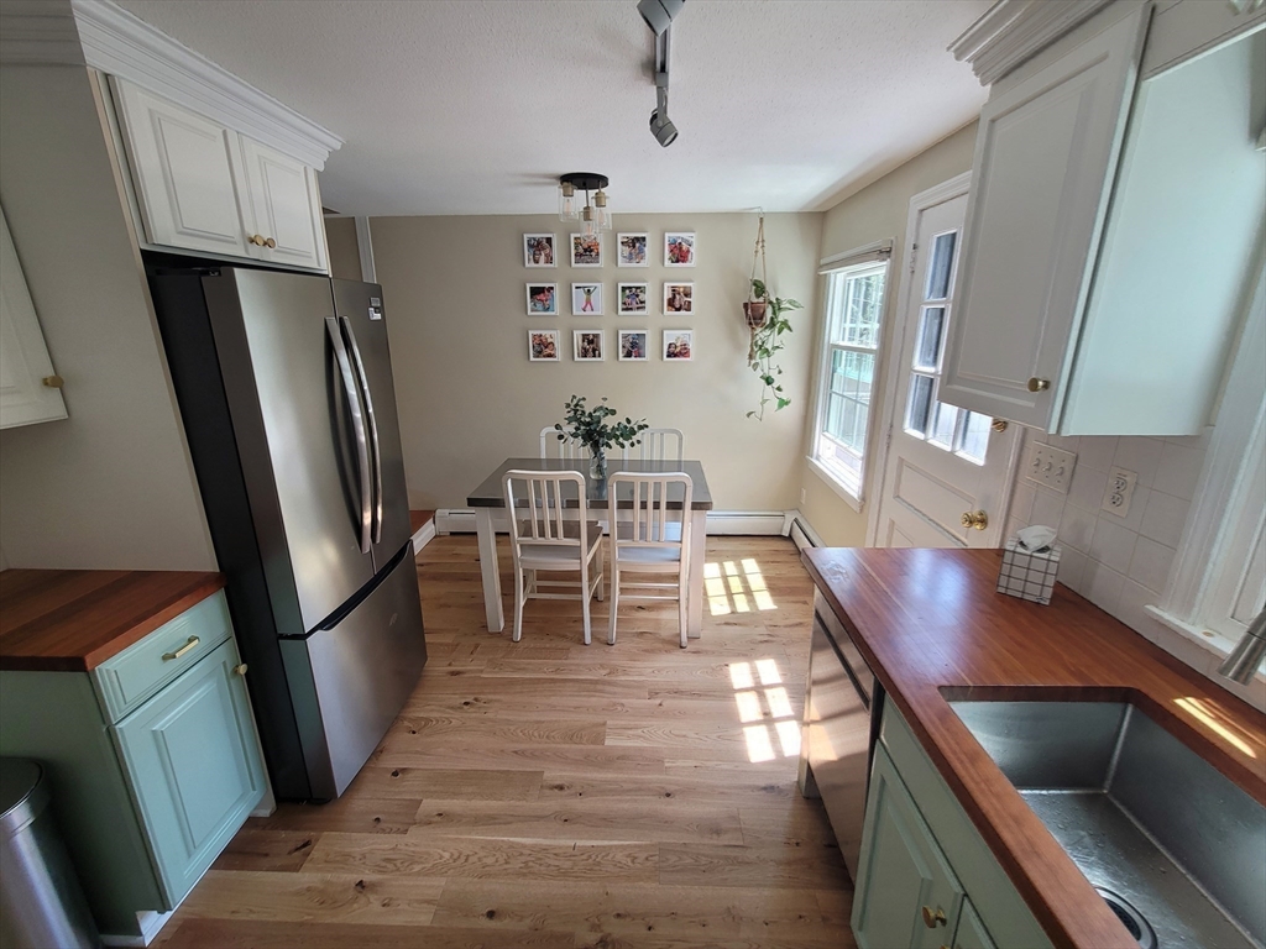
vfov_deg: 89.9
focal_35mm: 13
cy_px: 474
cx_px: 633
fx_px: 475
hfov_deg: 106.2
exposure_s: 1/60
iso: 100
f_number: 2.2
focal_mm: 2.2
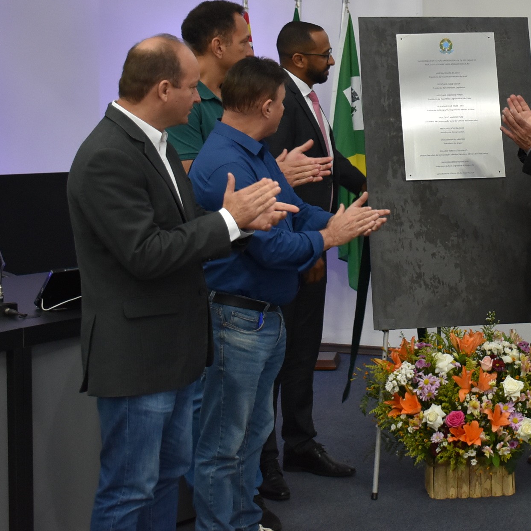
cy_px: 137
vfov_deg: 21.5
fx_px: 1388
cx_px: 455
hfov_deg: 21.3
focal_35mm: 80
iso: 900
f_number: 3.8
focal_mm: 26
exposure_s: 1/60
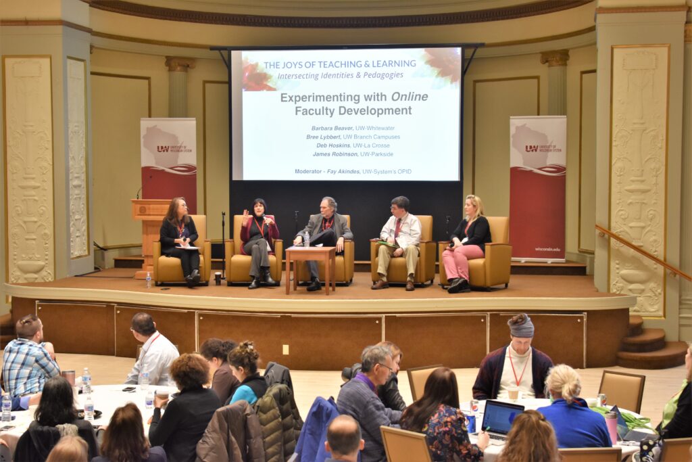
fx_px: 1211
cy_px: 231
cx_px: 346
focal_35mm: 63
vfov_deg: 21.6
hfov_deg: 31.9
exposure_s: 1/80
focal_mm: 42
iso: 800
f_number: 4.5
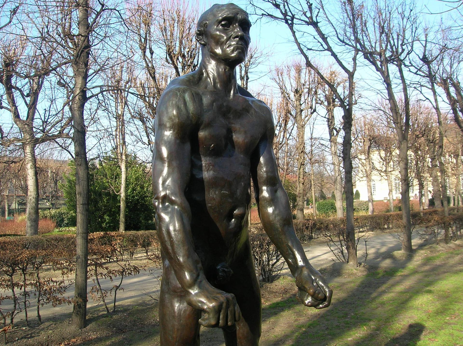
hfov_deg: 54.0
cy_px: 173
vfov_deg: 41.7
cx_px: 232
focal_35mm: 34
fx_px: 454
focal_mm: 5.7
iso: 50
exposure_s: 1/116
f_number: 4.9
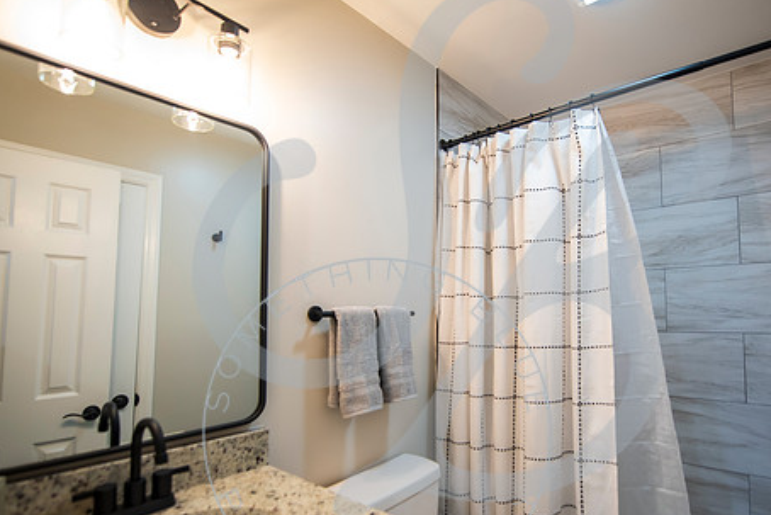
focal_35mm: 19
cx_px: 445
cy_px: 291
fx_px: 407
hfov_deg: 86.3
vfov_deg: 64.4
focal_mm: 14
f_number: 2.8
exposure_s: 1/80
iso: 500
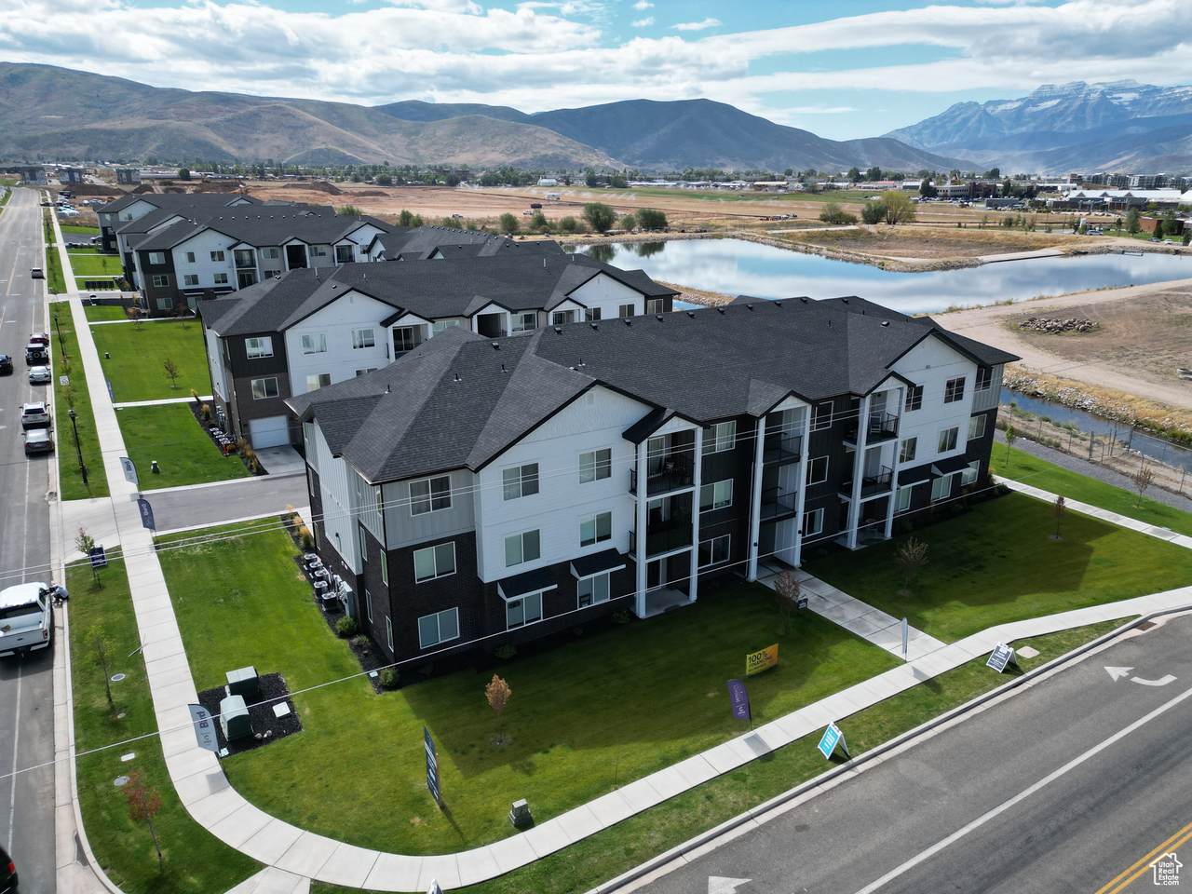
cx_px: 596
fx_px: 826
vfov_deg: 56.8
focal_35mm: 24
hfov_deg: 71.6
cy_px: 447
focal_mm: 6.72
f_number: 1.7
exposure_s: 1/4000
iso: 200
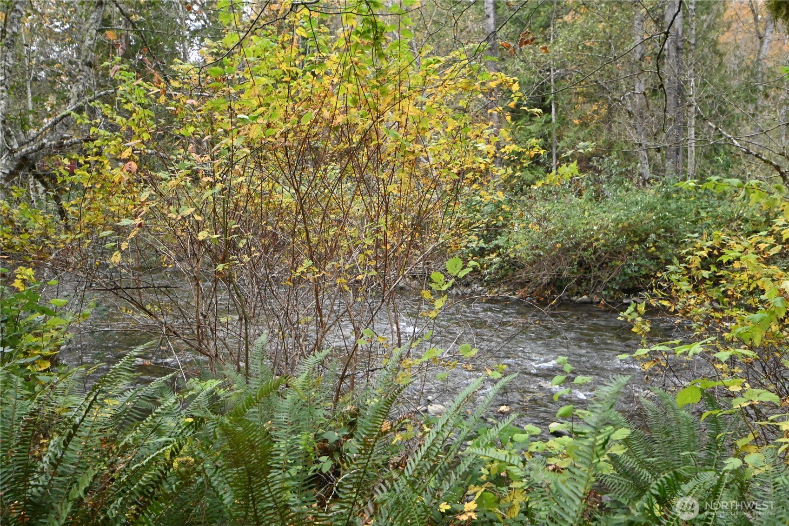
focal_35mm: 36
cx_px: 394
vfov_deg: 36.9
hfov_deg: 53.1
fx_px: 789
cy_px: 263
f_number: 4.5
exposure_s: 1/800
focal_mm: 24
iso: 6400
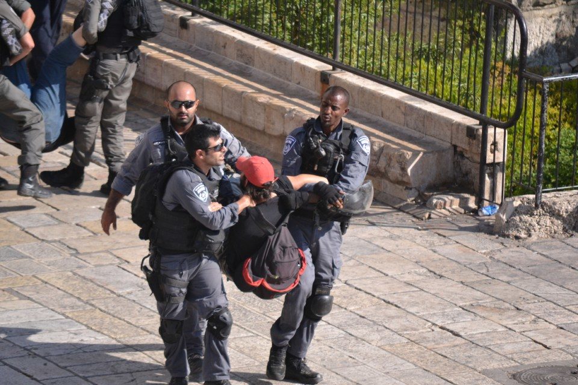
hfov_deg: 6.9
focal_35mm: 300
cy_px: 192
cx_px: 289
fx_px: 4816
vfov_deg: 4.6
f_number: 5.6
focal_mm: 200
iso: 800
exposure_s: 1/1600
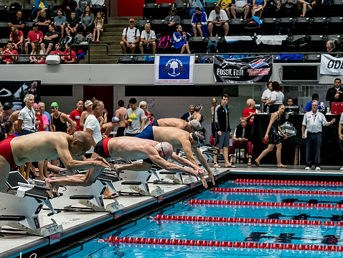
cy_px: 151
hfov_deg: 20.2
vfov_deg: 15.3
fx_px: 962
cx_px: 164
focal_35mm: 97
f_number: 2.8
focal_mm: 40
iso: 3200
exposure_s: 1/1000
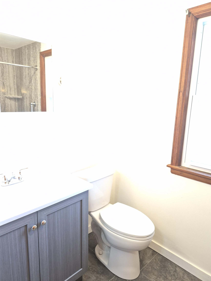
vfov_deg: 73.9
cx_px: 106
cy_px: 140
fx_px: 187
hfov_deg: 58.9
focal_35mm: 23
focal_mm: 5.4
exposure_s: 1/120
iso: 640
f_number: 1.8
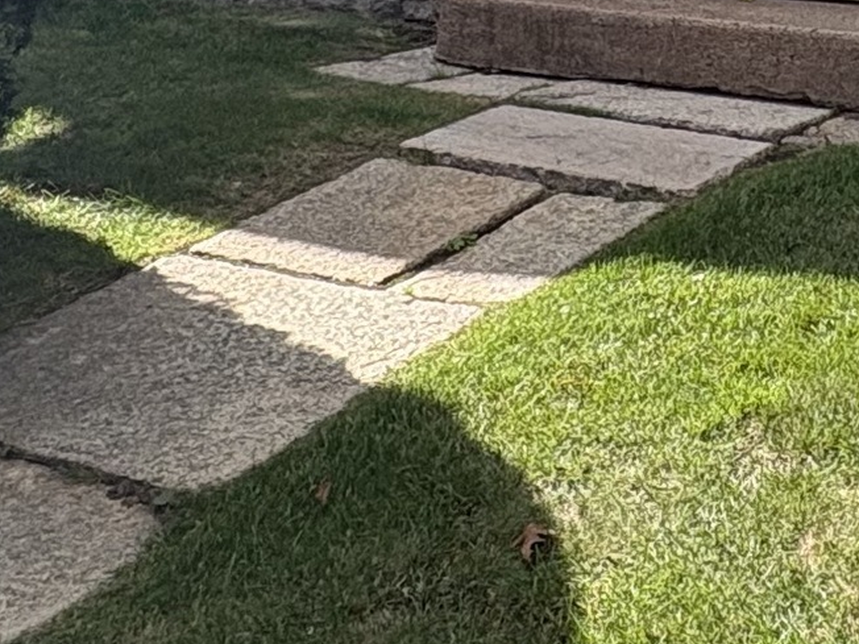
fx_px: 1638
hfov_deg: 27.3
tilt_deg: +4.4
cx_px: 905
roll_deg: +0.2
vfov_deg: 18.3
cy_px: -454
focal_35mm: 66
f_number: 2.2
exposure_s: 1/1143
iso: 64
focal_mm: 2.22
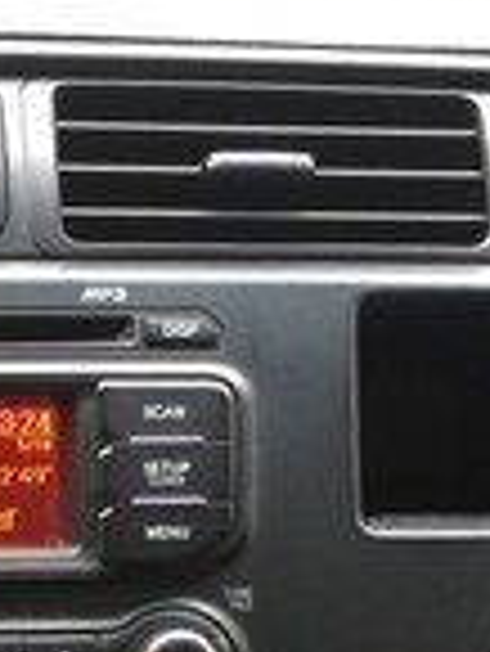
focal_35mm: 99
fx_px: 1866
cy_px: 863
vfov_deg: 18.4
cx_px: -27
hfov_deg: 14.7
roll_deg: -3.6
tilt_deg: -30.8
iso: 64
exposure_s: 1/17
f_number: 2.2
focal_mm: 4.15
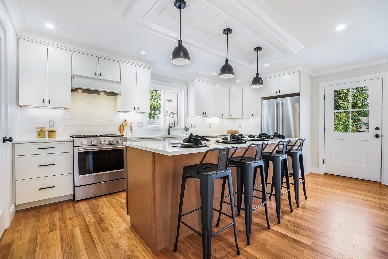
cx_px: 194
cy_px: 130
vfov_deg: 77.3
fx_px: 162
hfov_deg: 100.4
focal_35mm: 15
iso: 500
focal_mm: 10
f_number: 4
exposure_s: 1/40
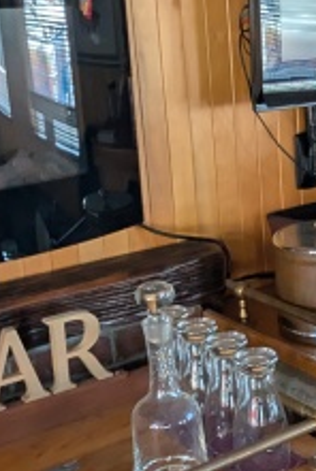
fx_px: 801
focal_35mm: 61
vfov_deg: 32.8
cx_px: 349
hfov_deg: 21.2
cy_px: 243
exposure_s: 1/40.9
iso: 71
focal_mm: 2.02
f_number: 1.7
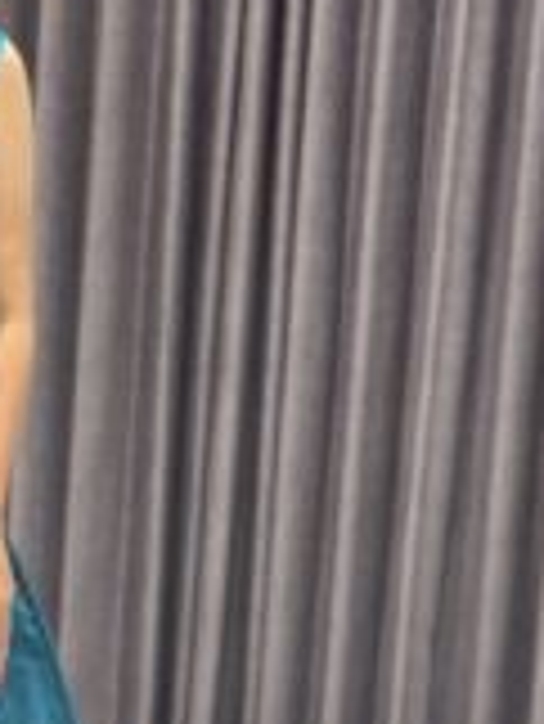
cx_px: -108
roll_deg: -2.5
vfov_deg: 16.5
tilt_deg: -9.2
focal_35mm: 119
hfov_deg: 12.2
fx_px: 2490
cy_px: 540
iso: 200
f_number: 1.78
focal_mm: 6.76
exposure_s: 1/100
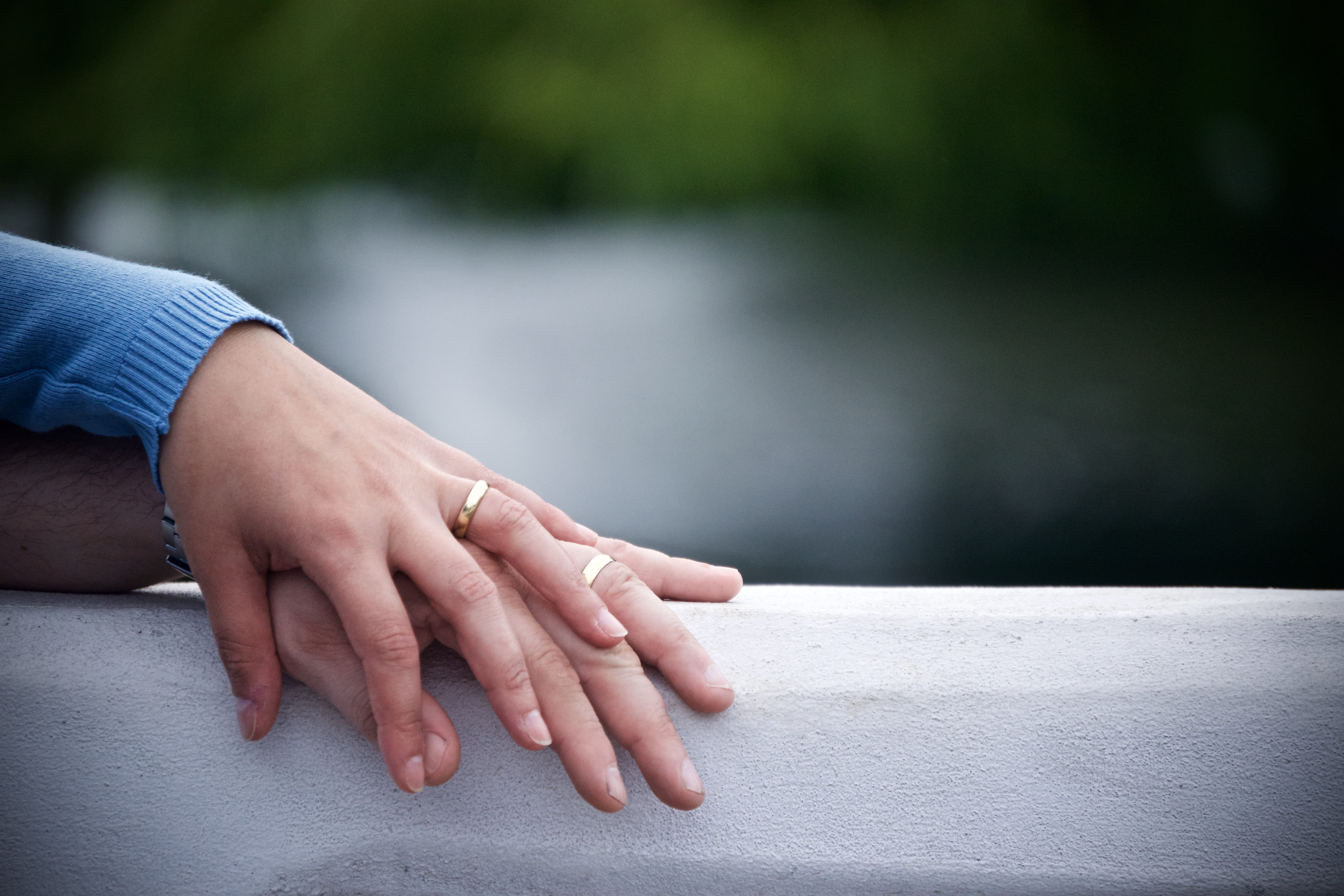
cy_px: 448
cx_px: 672
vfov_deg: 5.9
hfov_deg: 8.9
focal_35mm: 232
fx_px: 8679
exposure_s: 1/1000
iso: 800
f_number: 5.3
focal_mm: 155
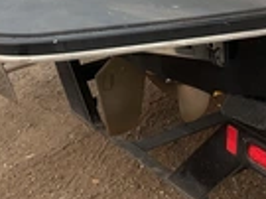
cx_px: 146
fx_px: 660
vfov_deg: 16.4
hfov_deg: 22.8
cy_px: -47
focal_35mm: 86
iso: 25
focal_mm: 3
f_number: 1.8
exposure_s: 1/534
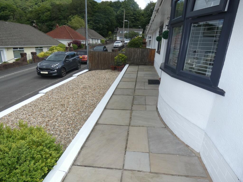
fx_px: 140
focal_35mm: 20
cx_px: 122
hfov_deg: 81.7
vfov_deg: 66.0
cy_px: 91
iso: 80
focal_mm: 3.6
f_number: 2.8
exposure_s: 1/1000
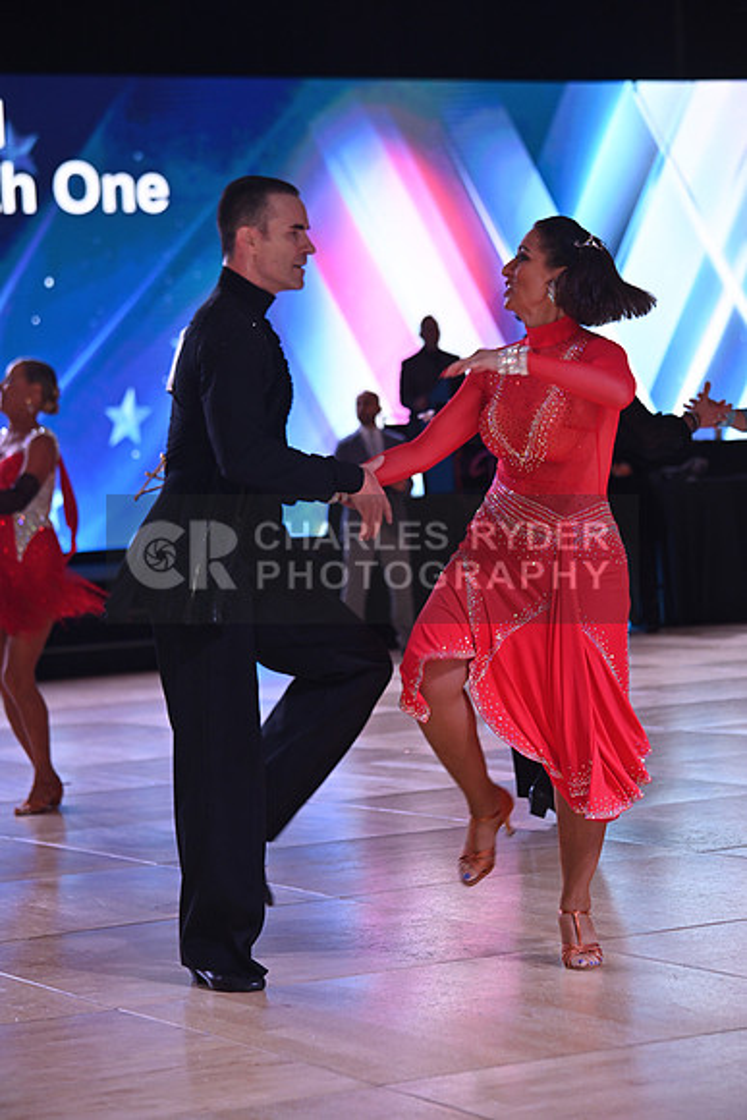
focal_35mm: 95
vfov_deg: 21.5
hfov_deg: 14.4
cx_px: 374
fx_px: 2955
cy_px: 560
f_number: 9
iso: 800
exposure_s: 1/320
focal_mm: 95
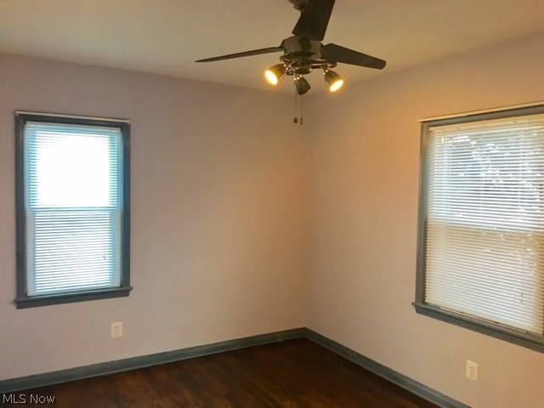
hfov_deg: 61.7
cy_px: 204
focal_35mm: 29
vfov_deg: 48.2
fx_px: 456
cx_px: 272
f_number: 2.2
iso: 200
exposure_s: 1/24
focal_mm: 4.15
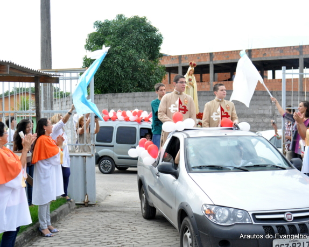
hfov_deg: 38.8
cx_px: 150
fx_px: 439
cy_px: 123
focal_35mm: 48
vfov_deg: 31.4
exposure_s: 1/3200
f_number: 4.5
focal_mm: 28
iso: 1250
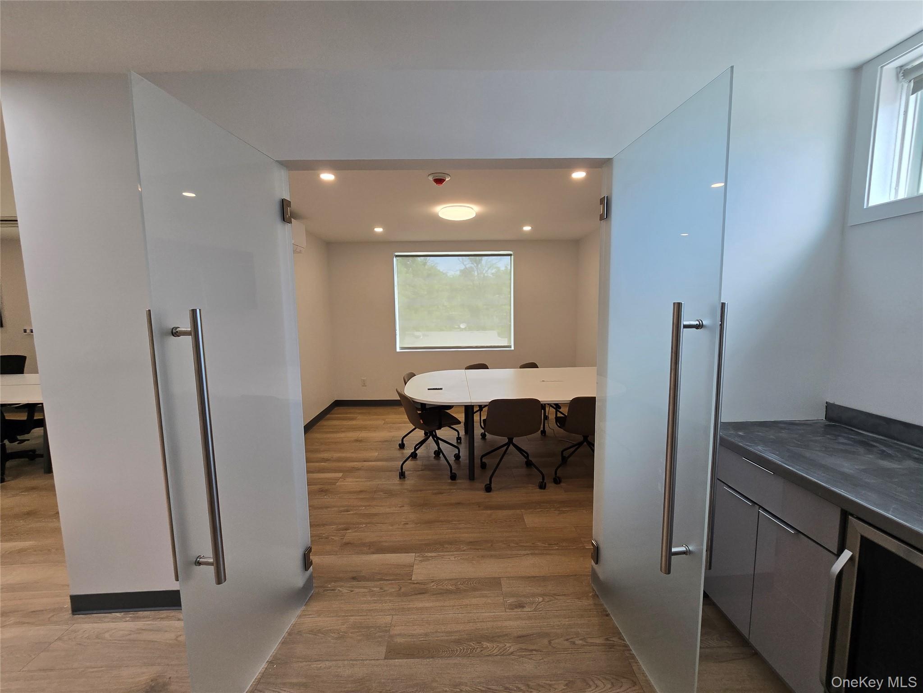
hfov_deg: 106.2
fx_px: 347
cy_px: 346
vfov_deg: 89.9
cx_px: 462
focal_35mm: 13
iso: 64
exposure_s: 1/120
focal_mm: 2.2
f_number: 2.2
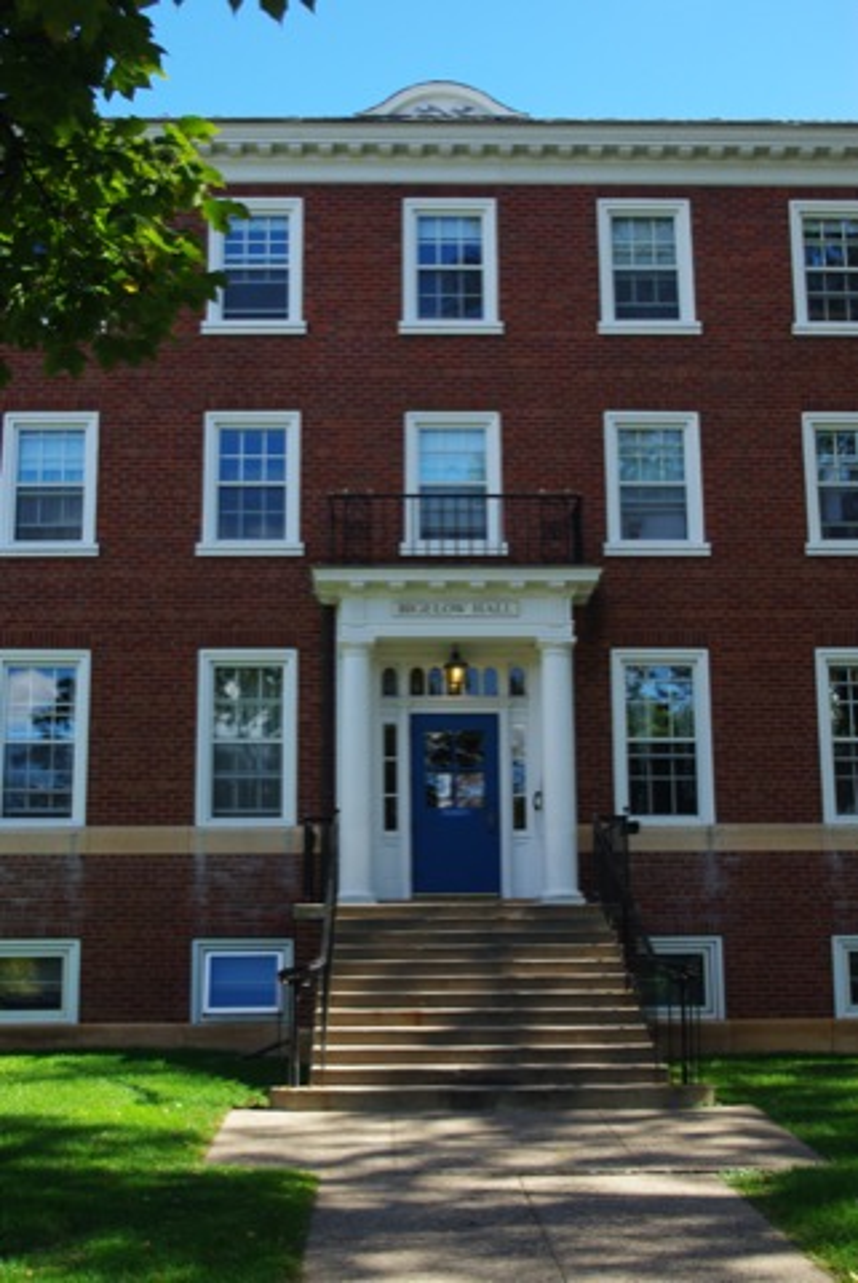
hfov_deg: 32.0
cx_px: 429
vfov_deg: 46.4
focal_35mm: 42
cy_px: 642
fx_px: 1498
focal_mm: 28.13
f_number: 5.6
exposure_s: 1/125
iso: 100
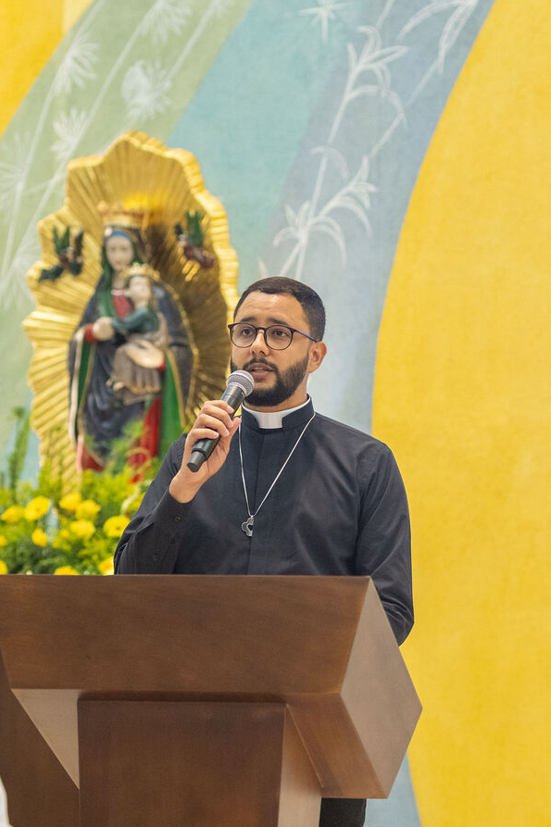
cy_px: 411
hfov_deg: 10.7
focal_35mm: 128
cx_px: 276
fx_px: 2940
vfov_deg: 16.0
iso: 2000
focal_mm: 85
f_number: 3.2
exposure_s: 1/200
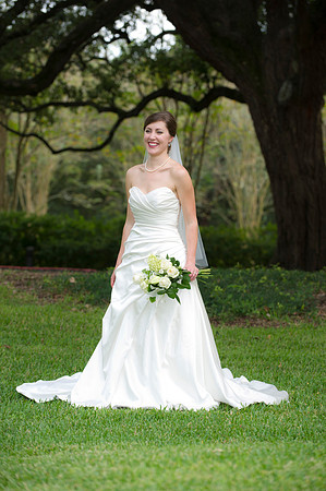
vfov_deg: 17.1
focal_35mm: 120
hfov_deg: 11.4
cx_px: 163
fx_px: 1634
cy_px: 246
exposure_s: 1/125
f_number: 3.5
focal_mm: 120
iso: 400
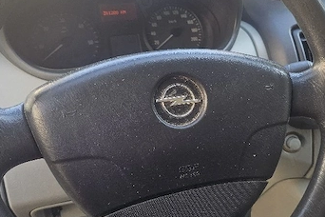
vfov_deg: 31.9
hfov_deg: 45.2
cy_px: 118
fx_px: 379
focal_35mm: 42
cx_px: 234
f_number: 1.7
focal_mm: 6.3
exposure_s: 1/182
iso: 80
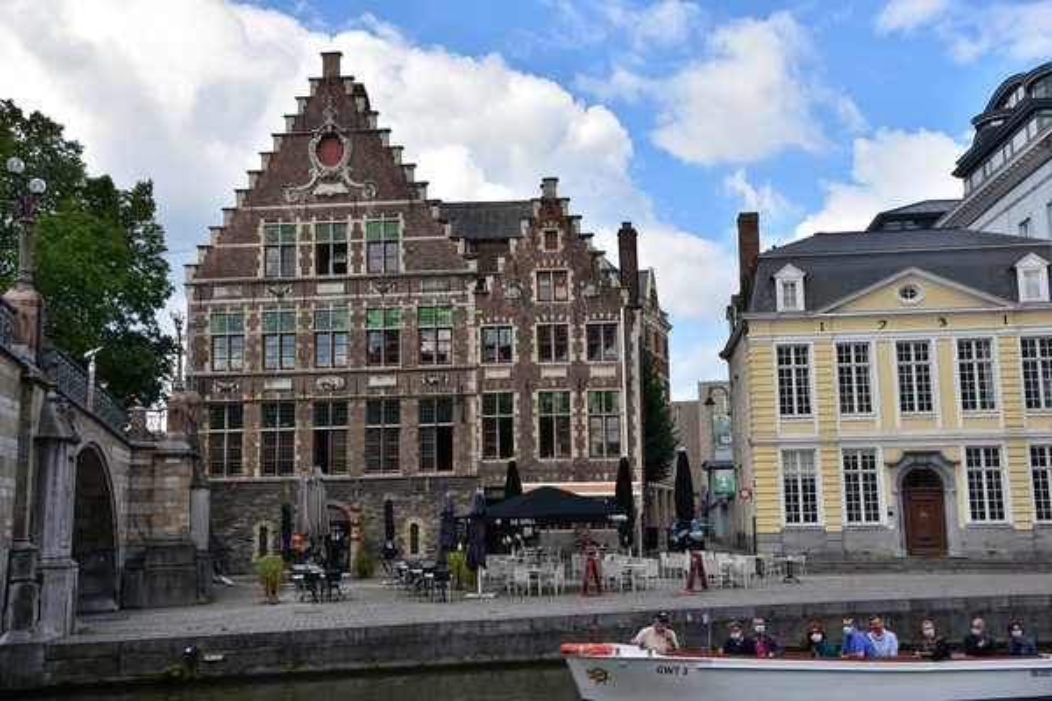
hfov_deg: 46.4
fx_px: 1227
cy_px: 350
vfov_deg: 31.9
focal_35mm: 42
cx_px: 526
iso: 100
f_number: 11
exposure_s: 1/125
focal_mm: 28
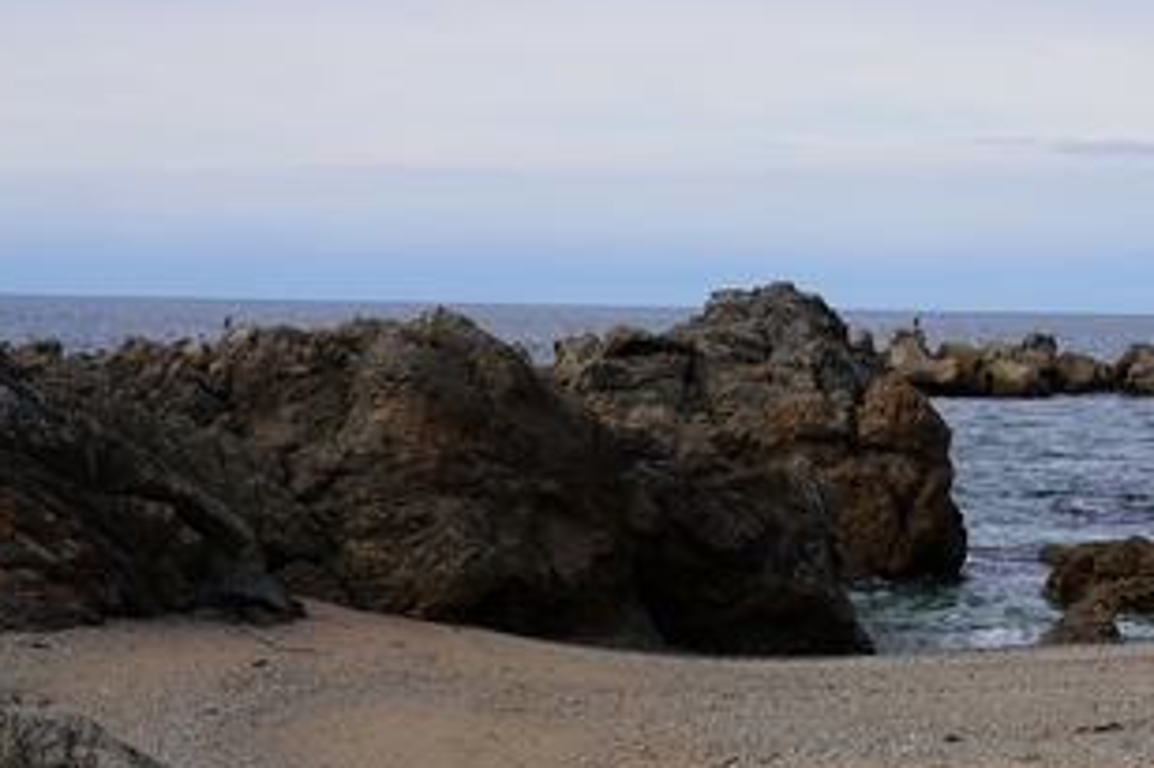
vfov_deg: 13.0
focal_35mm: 104
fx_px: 3332
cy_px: 762
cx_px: 1334
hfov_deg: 18.7
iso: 100
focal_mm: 40
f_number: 8
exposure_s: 1/320
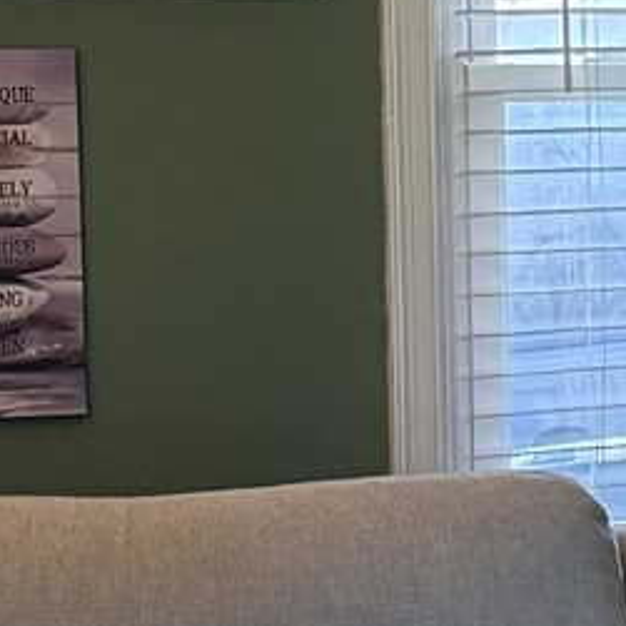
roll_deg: +0.6
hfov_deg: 8.6
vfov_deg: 9.0
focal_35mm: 195
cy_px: 324
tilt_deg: -3.9
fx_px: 3990
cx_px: 1192
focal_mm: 6.76
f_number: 1.78
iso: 250
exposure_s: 1/120
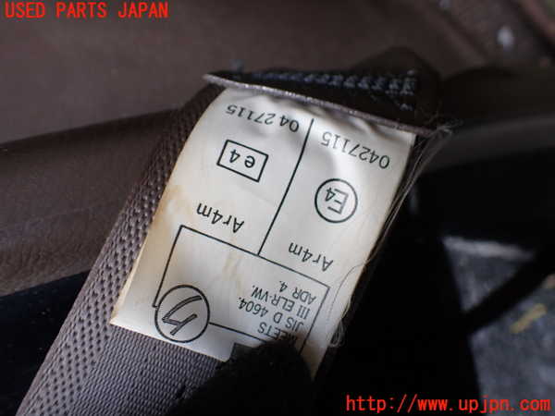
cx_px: 278
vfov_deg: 46.8
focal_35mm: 30
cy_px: 208
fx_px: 481
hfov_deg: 60.0
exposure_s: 1/125
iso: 160
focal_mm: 5.4
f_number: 2.3
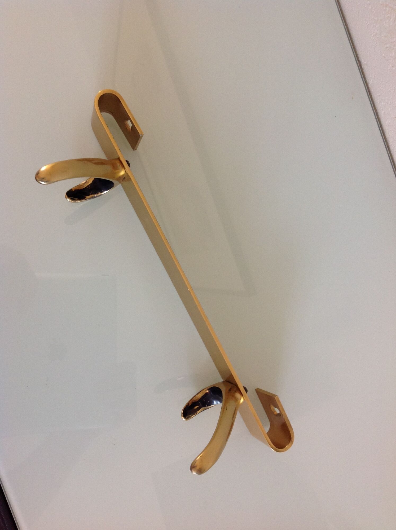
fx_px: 535
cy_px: 265
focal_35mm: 35
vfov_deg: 52.7
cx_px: 198
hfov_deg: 40.6
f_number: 2.4
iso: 100
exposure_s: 1/15
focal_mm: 4.28
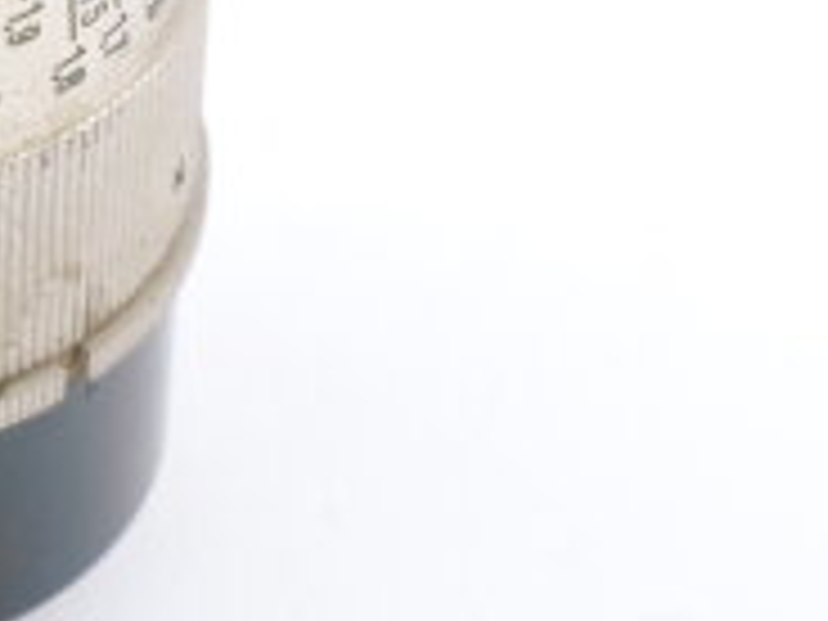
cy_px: -166
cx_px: -171
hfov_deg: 3.6
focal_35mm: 548
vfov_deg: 2.7
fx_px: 13108
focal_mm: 84
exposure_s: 1/250
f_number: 13
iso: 160
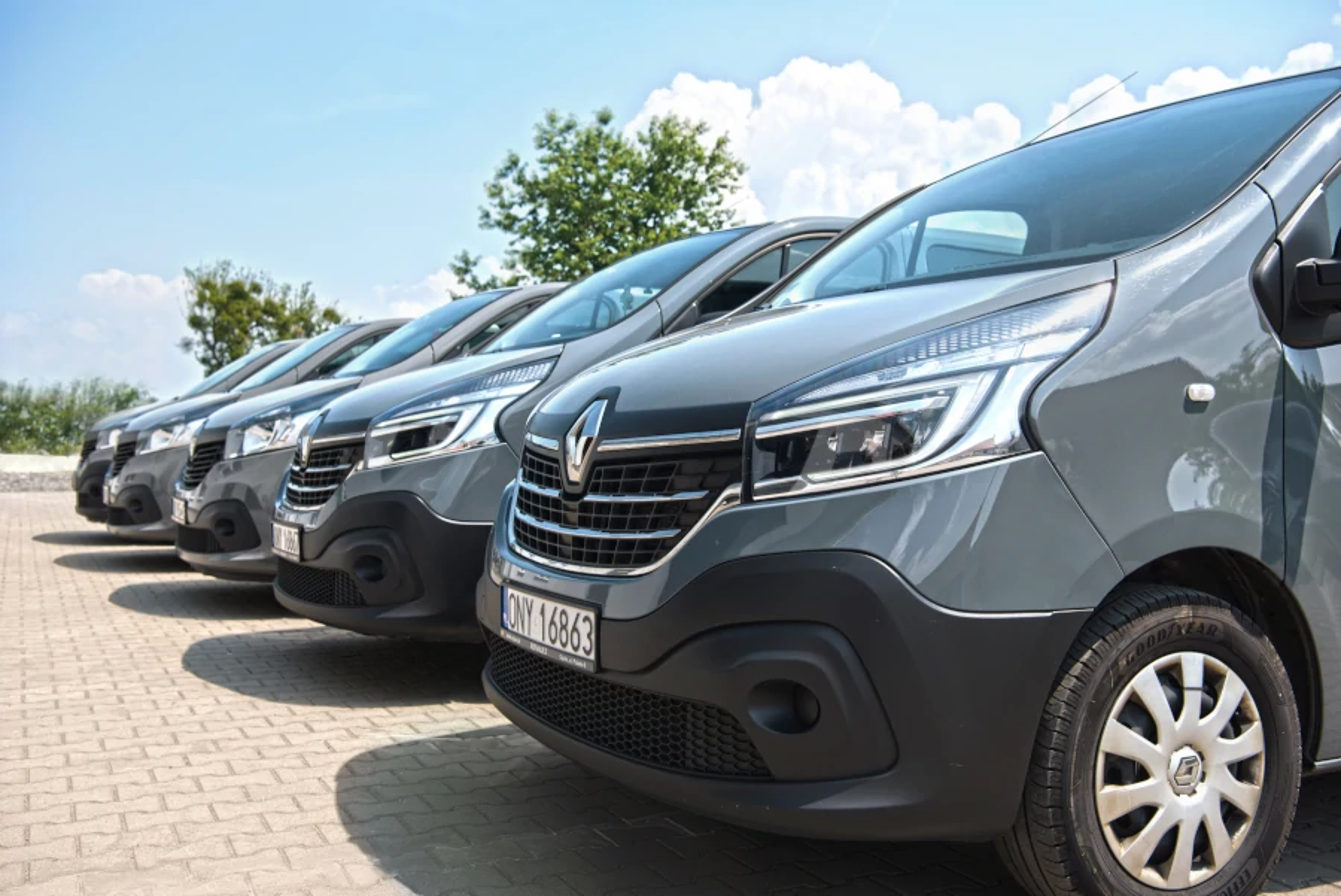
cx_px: 670
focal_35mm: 34
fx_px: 1267
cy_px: 448
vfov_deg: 38.9
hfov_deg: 55.8
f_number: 5.6
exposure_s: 1/80
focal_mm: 34
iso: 100
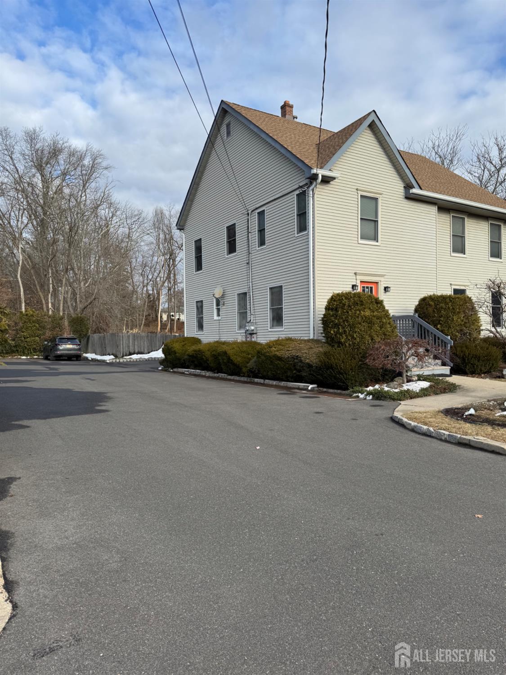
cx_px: 253
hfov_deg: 56.8
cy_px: 338
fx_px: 468
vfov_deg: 71.6
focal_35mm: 24
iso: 80
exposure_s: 1/2331
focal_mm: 6.76
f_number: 1.78
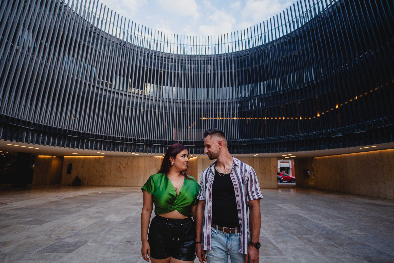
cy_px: 132
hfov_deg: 83.0
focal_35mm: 20
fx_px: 223
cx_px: 197
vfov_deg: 61.0
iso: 250
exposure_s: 1/500
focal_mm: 20
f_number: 2.8
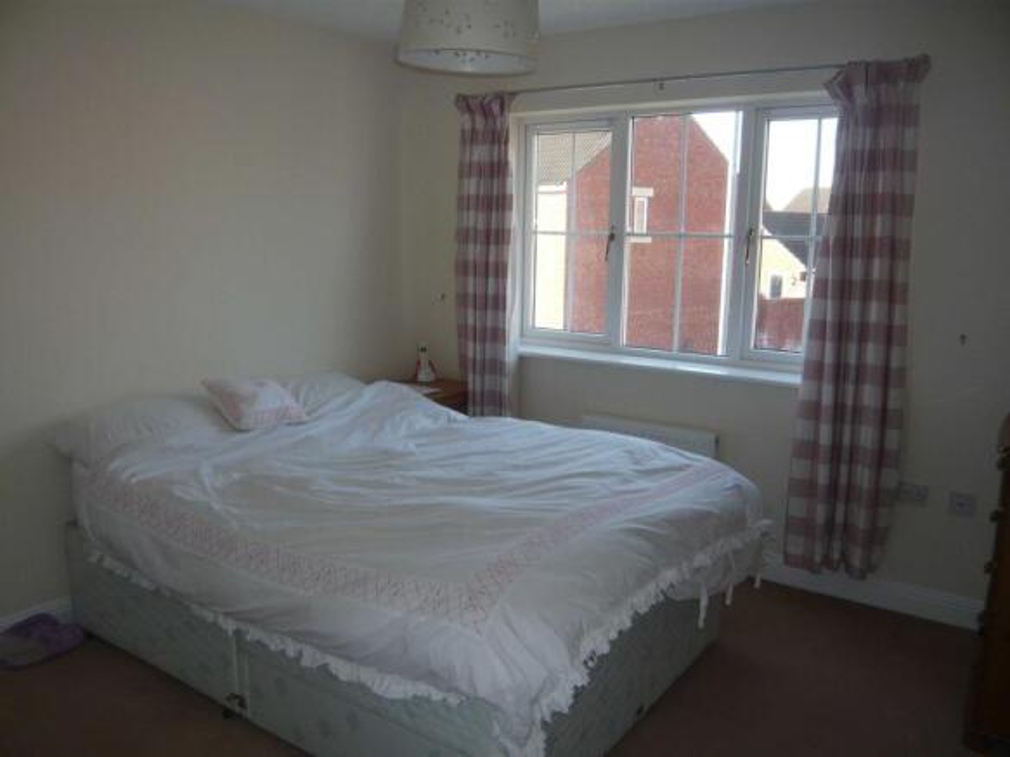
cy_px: 378
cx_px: 505
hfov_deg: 63.5
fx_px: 817
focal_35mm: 28
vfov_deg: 49.7
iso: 100
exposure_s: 1/125
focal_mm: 4.6
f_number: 2.8
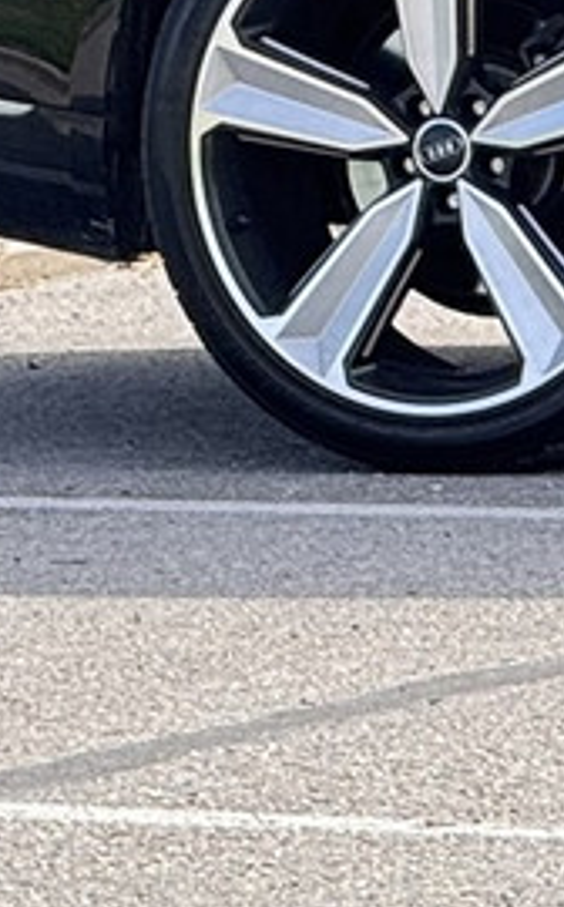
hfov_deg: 1.7
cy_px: 84
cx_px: 1937
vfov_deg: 2.8
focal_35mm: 755
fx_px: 18628
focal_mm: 15.66
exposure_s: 1/226
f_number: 2.8
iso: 50
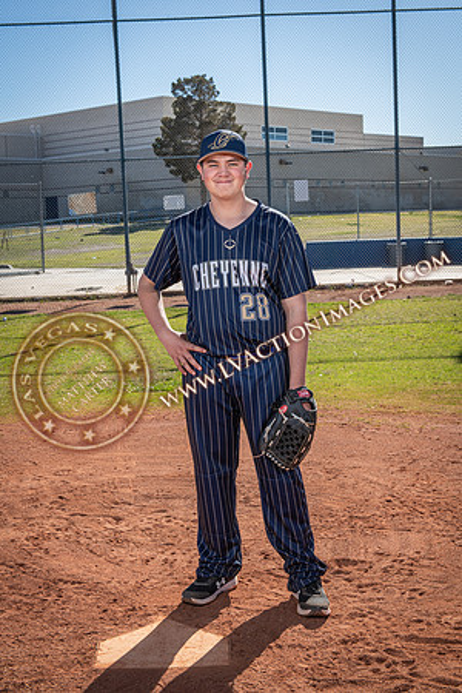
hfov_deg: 26.0
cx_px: 231
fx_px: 1001
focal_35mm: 52
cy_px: 346
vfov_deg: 38.2
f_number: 8
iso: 200
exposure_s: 1/250
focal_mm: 52
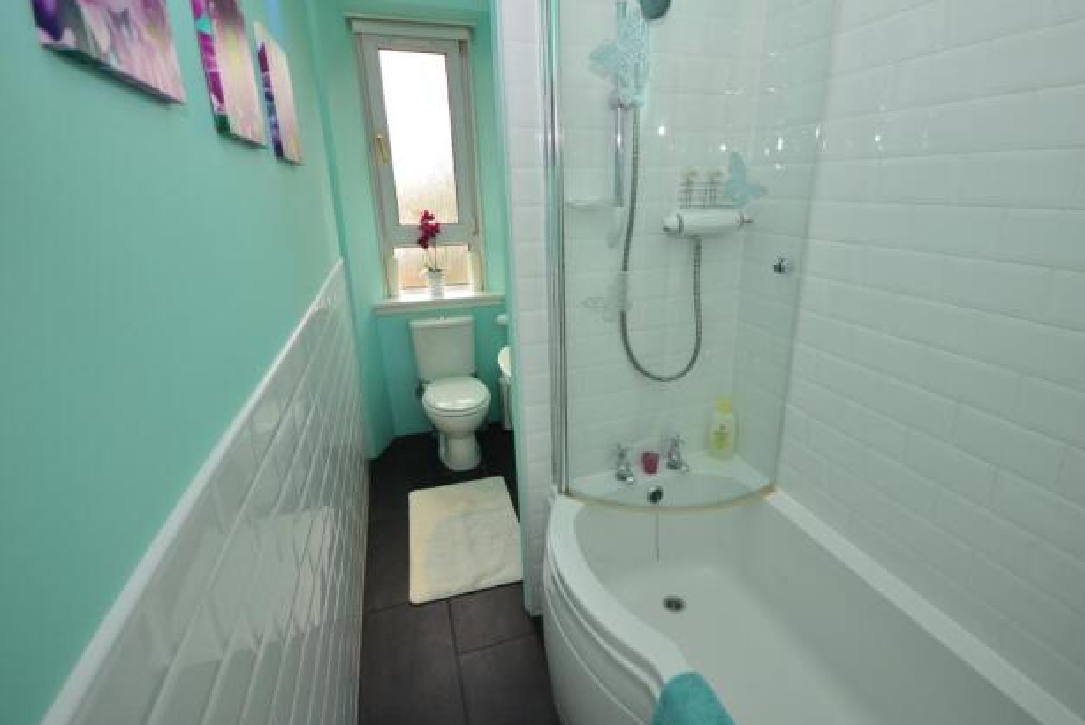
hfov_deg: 96.6
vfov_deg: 73.8
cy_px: 354
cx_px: 576
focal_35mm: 16
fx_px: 482
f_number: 4
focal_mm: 10
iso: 400
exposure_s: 1/60
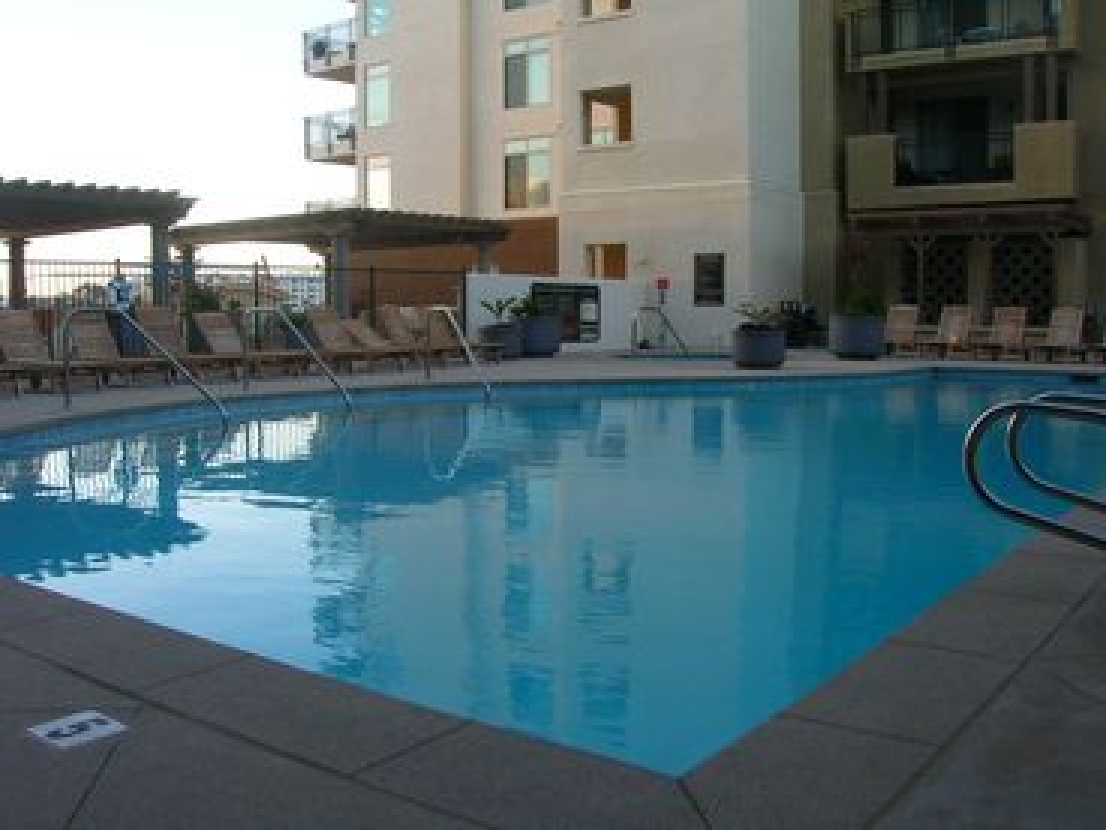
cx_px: 553
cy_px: 415
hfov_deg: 54.0
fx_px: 1086
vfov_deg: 41.8
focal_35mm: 34
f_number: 4.9
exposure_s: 1/30
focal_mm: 5.7
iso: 50
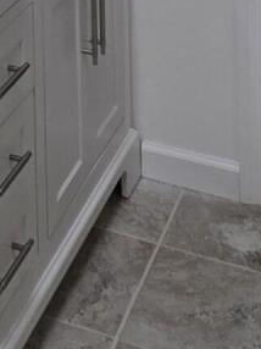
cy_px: -372
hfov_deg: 15.4
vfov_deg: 16.1
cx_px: -80
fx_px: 916
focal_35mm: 91
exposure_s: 1/120
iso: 25
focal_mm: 2.2
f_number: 1.9
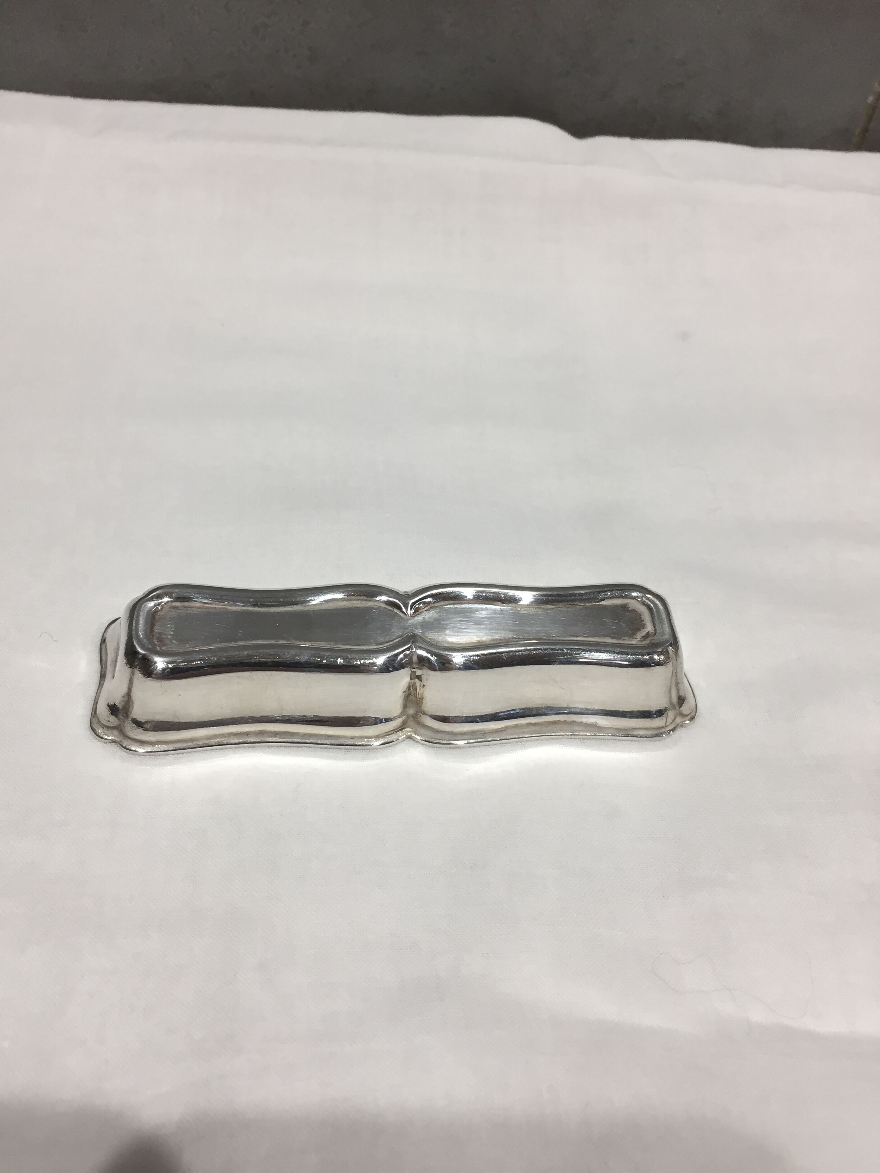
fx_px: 983
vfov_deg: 61.7
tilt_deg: -48.9
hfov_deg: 48.2
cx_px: 440
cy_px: 586
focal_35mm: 29
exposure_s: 1/33
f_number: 2.2
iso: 32
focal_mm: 4.15
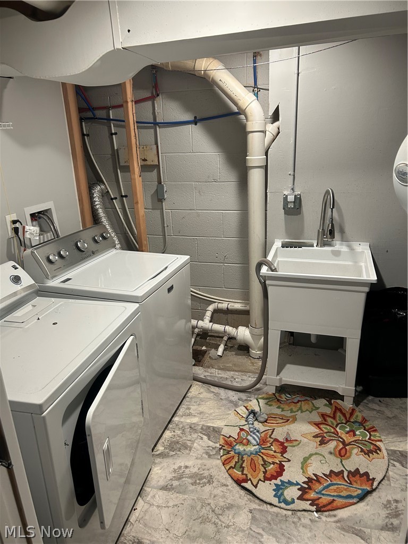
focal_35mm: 26
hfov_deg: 53.1
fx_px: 409
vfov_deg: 67.3
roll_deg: +1.9
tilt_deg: -18.7
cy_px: 272
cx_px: 204
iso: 125
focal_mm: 5.7
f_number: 1.5
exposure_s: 1/60
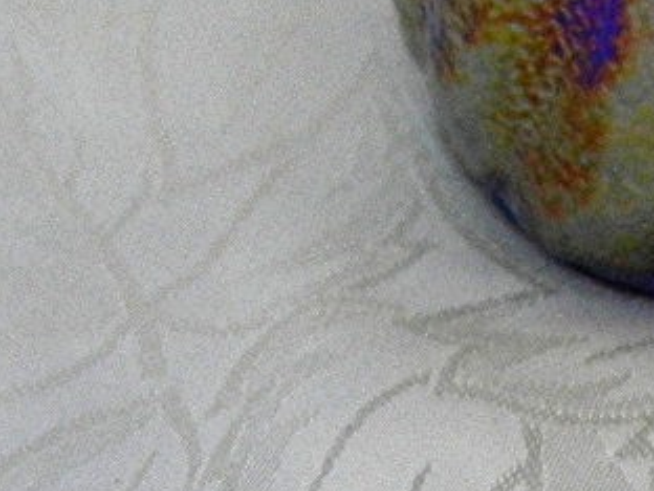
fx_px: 4780
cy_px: -304
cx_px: 830
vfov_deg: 5.8
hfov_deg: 7.7
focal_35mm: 253
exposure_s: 1/30
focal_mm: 13.9
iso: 800
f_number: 8.6
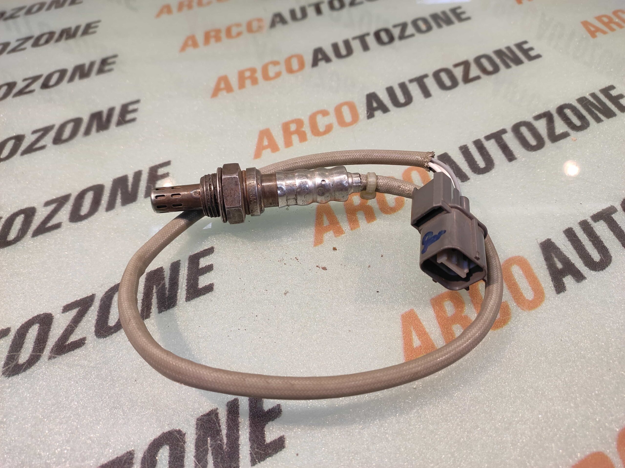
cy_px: 234
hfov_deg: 91.1
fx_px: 307
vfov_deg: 74.7
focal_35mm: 17
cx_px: 312
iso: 257
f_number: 1.79
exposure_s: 1/50
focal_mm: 4.74
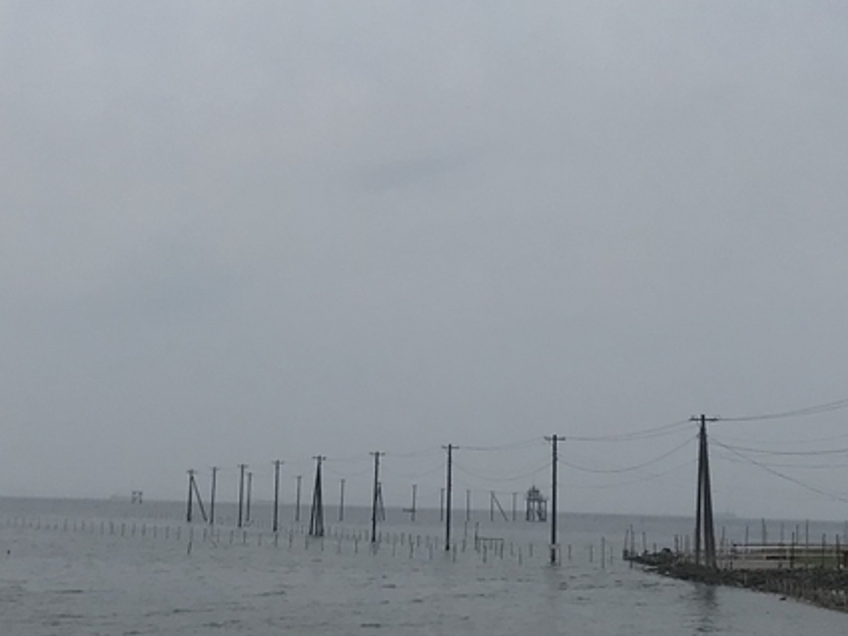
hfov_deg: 24.7
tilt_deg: +15.8
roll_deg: -1.5
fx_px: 1936
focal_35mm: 79
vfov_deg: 18.1
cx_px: 429
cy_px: -38
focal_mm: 3.99
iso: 20
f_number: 1.8
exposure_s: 1/1018
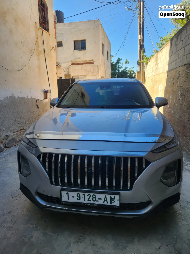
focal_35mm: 23
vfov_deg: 73.9
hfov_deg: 58.9
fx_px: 168
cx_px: 95
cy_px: 127
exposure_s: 1/474
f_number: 1.8
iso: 20
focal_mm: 5.4
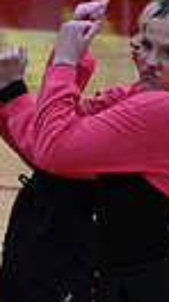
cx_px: -416
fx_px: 6621
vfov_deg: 2.6
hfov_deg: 1.5
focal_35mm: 829
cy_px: 392
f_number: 4
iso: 4000
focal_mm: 180
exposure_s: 1/400
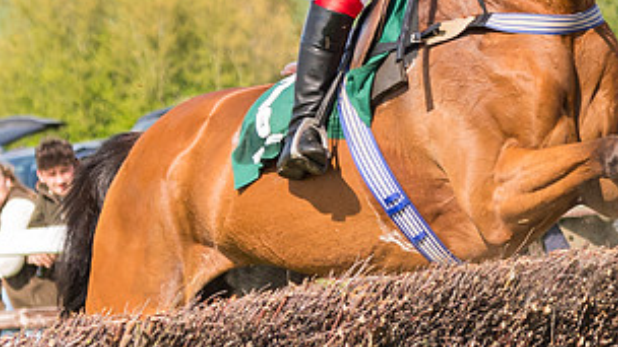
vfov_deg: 3.9
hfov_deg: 6.8
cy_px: 196
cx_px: 789
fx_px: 5145
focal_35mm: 314
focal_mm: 70
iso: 400
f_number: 4
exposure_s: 1/2500
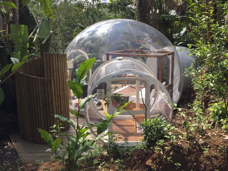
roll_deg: -0.6
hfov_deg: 50.1
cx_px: 112
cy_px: 74
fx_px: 244
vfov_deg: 38.6
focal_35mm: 37
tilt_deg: -11.3
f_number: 2.2
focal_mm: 4.15
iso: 32
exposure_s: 1/964
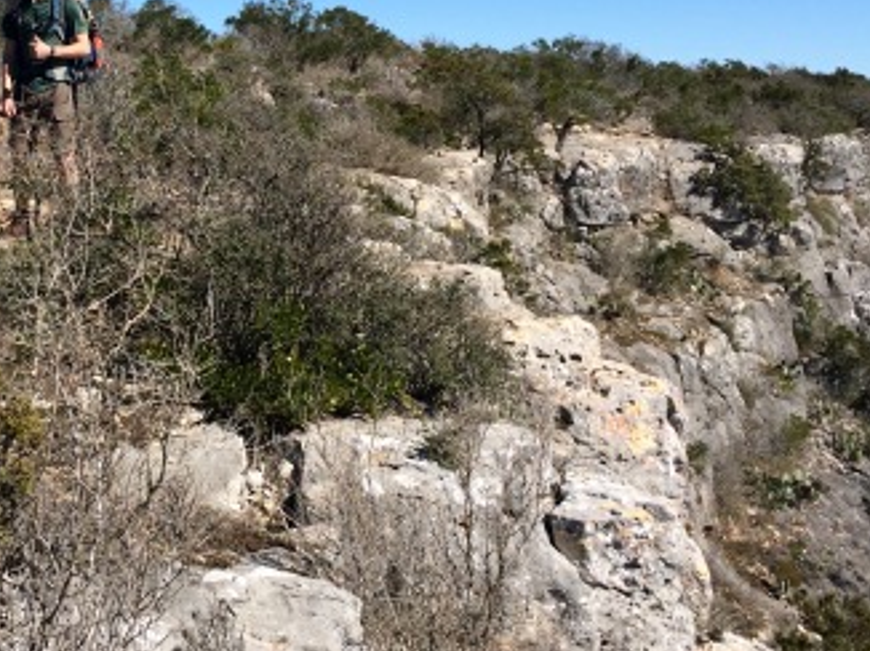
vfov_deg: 25.3
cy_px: 160
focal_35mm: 57
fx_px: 1432
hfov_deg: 32.8
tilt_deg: -2.7
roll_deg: +1.4
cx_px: 171
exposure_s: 1/2053
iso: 32
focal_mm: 4.15
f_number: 2.2
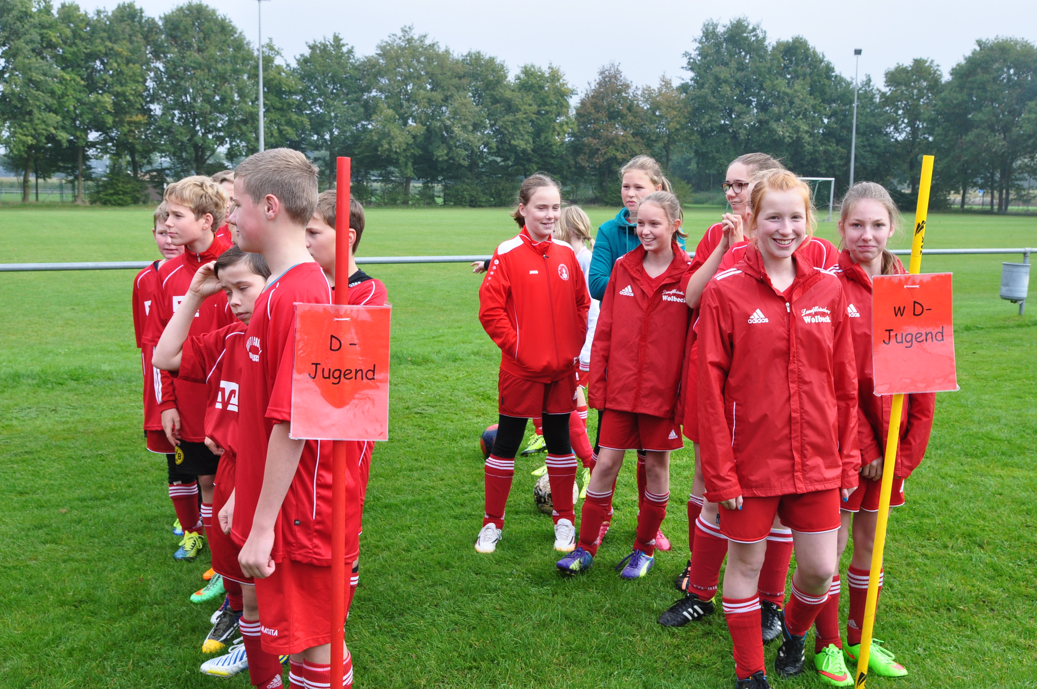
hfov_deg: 51.3
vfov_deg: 35.4
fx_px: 1079
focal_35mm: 38
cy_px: 344
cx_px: 518
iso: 400
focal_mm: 25
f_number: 9
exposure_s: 1/125
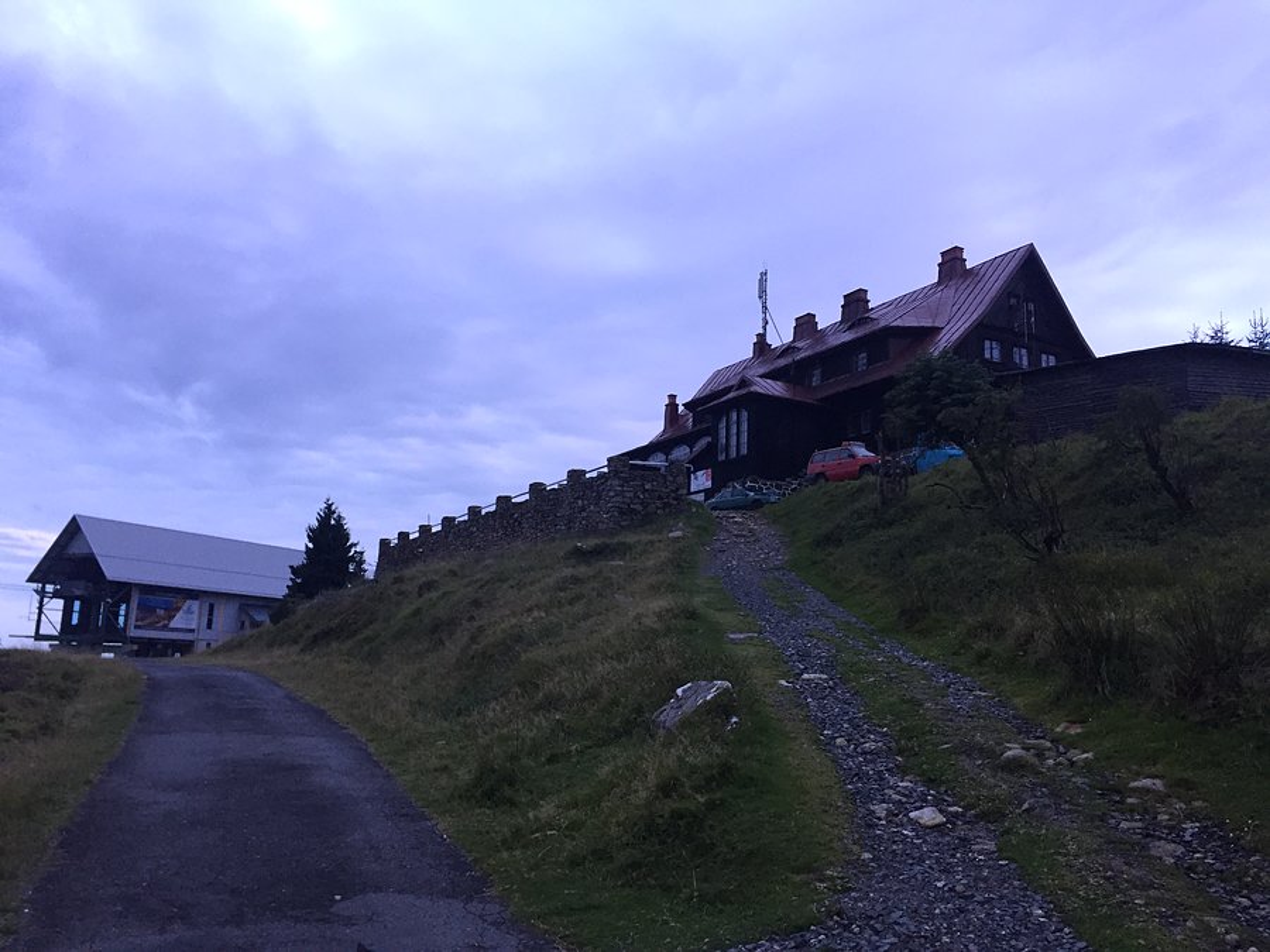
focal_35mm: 29
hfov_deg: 61.7
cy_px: 476
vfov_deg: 48.2
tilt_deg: +11.1
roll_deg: -2.6
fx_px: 1064
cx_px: 635
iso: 160
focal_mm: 4.15
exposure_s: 1/33
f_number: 2.2
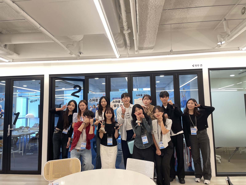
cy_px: 92
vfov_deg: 53.1
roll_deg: +1.7
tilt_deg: +5.4
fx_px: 185
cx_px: 123
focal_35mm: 26
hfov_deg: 67.3
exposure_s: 1/120
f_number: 1.6
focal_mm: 4.2
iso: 64
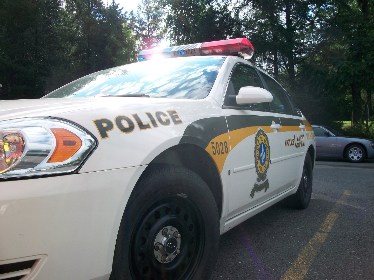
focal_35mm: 32
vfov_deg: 44.2
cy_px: 140
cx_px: 187
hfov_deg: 56.8
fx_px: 346
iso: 80
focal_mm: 5.7
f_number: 5.5
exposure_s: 1/250
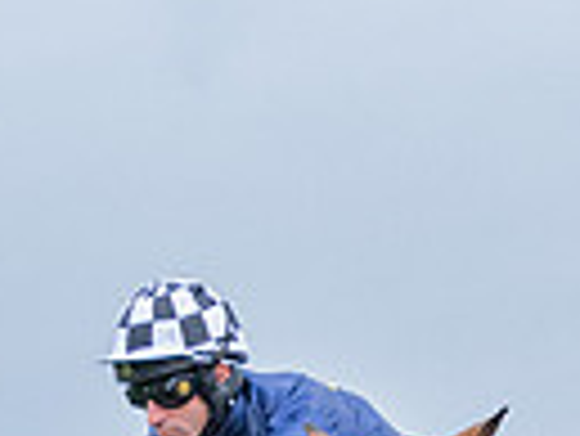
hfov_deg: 4.1
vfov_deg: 3.1
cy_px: 962
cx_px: 1262
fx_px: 8016
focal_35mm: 478
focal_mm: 70
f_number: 5
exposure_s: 1/1000
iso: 2000
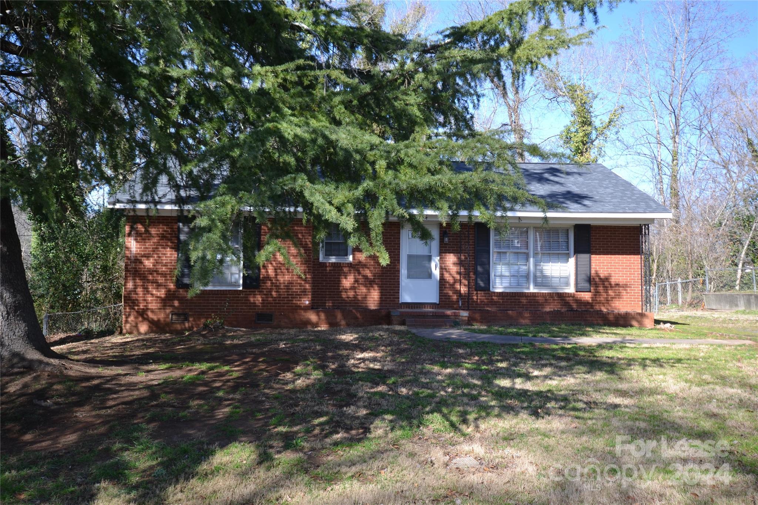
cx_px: 379
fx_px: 632
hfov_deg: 61.9
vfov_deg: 43.6
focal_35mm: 30
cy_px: 252
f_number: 5.6
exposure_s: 1/125
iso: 100
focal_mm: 20
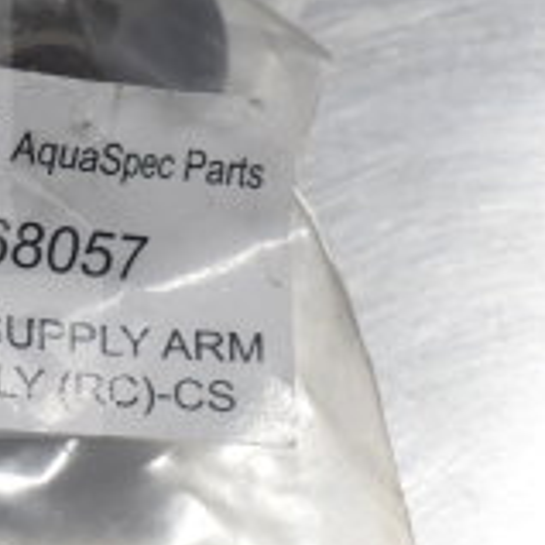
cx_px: -284
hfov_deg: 11.4
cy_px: 166
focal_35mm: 147
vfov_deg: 11.9
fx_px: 2618
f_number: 4.2
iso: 560
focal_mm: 30
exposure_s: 1/160
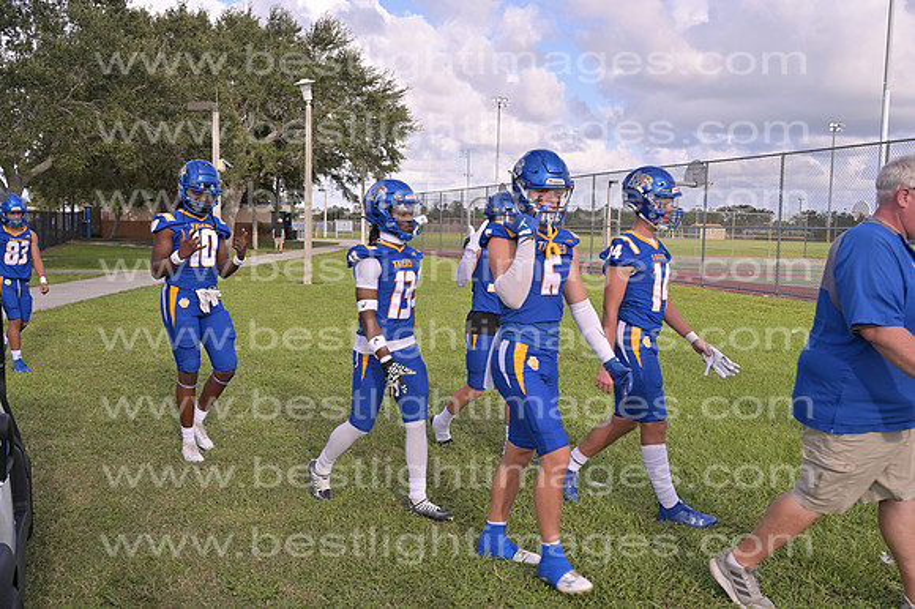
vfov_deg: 38.8
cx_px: 458
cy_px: 304
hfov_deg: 55.8
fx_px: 864
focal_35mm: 34
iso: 125
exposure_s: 1/250
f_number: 8
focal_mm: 34
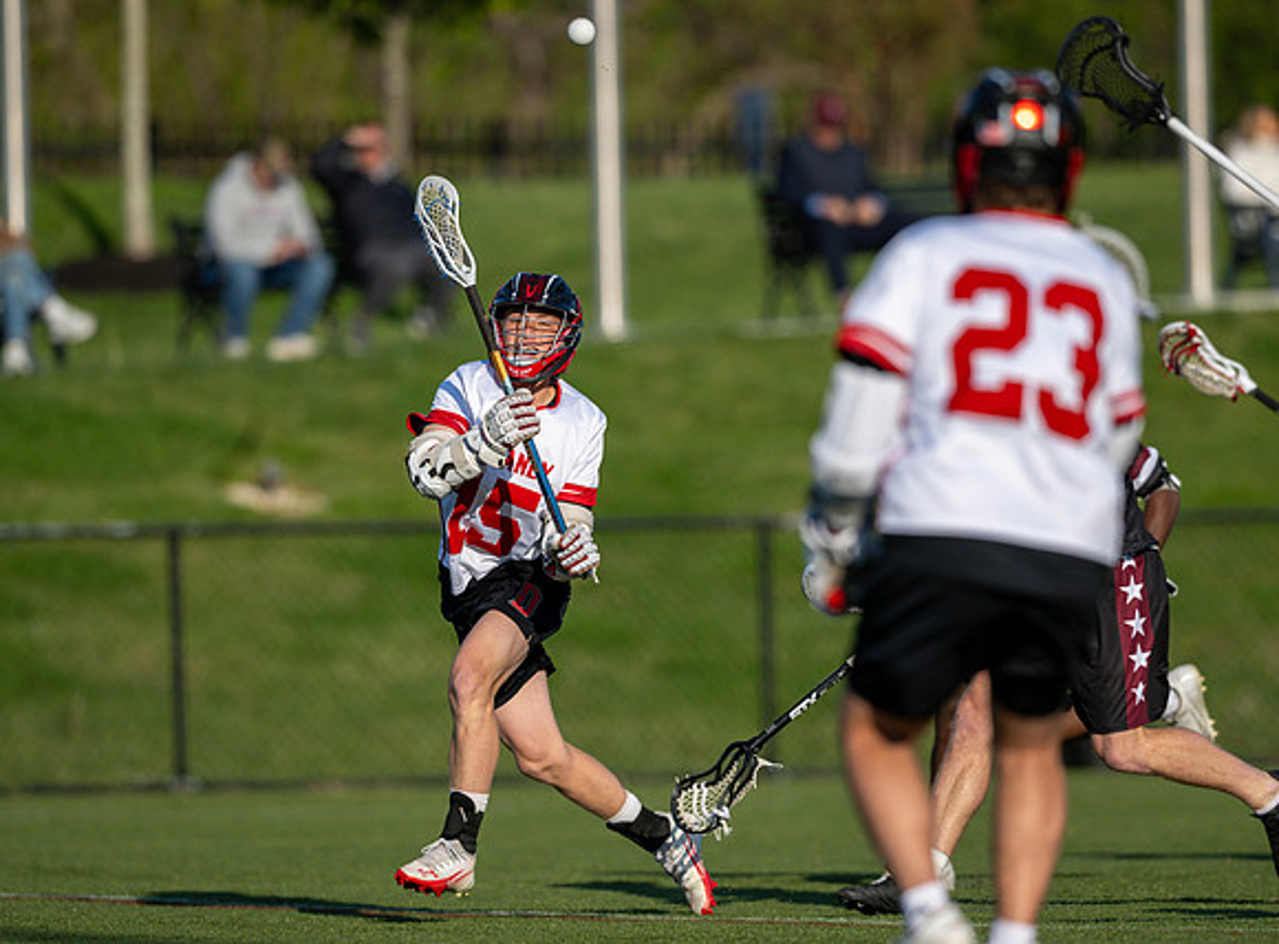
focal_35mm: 428
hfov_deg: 4.7
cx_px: 640
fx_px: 15739
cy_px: 472
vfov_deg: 3.4
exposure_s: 1/4000
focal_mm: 400
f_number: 4
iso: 220
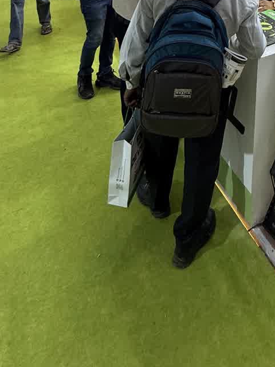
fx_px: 371
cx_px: 270
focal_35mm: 35
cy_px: -82
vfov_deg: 38.0
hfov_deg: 36.8
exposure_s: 1/100
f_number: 2.2
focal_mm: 2.22
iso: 100
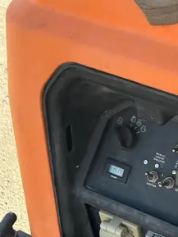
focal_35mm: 66
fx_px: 452
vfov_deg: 28.9
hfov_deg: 20.9
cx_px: 210
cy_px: 178
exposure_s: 1/581
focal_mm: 5.7
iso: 50
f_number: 1.5
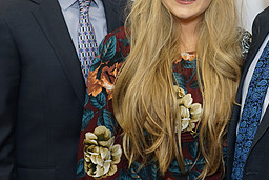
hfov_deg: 25.2
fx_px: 576
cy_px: -13
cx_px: 257
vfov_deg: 17.2
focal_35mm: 77
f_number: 4.5
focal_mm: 34
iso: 800
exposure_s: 1/60
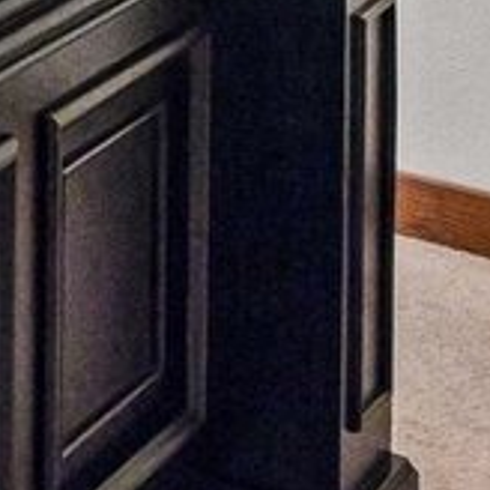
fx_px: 2290
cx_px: -1604
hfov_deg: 7.4
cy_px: -798
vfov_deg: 10.1
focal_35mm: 143
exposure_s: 1/15
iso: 2500
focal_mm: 17
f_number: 8
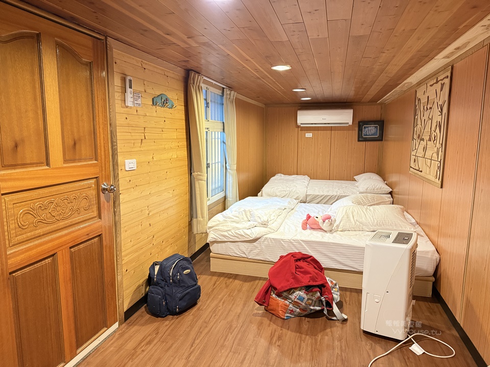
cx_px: 245
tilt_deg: -8.8
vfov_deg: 56.8
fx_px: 340
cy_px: 184
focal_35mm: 24
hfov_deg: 71.6
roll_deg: -0.4
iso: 800
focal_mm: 6.76
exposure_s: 1/40
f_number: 1.78
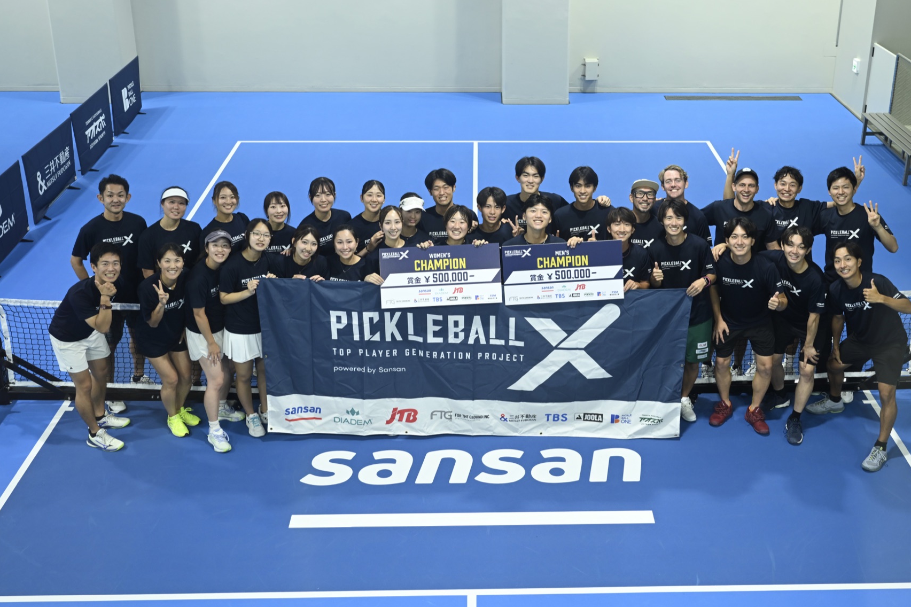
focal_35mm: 38
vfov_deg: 35.0
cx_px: 480
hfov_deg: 50.7
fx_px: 961
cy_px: 294
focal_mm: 36
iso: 500
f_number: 4
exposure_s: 1/80
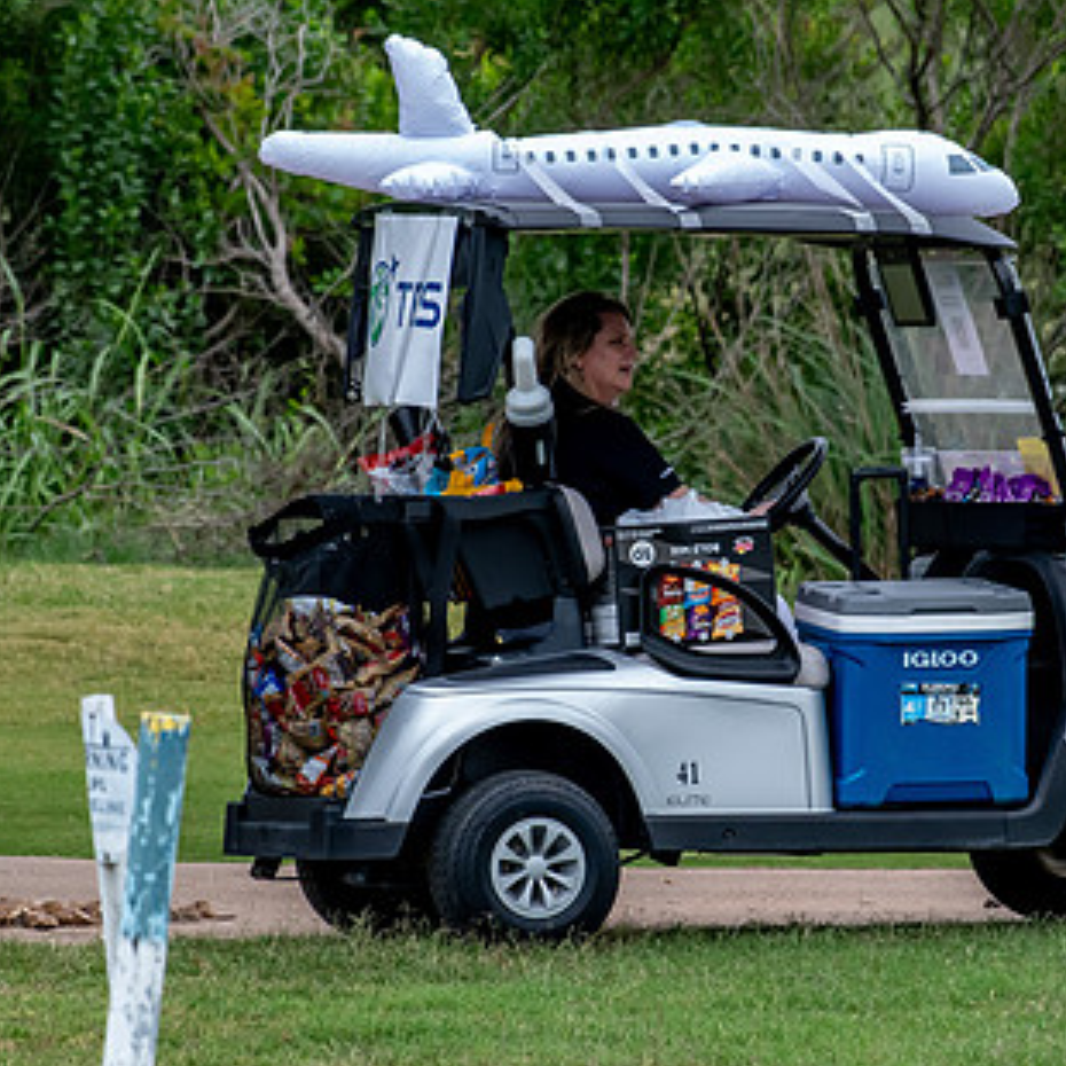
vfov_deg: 1.7
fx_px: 34945
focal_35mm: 1003
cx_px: 674
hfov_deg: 1.7
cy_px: 511
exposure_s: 1/2000
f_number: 5.6
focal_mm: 420
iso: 1100
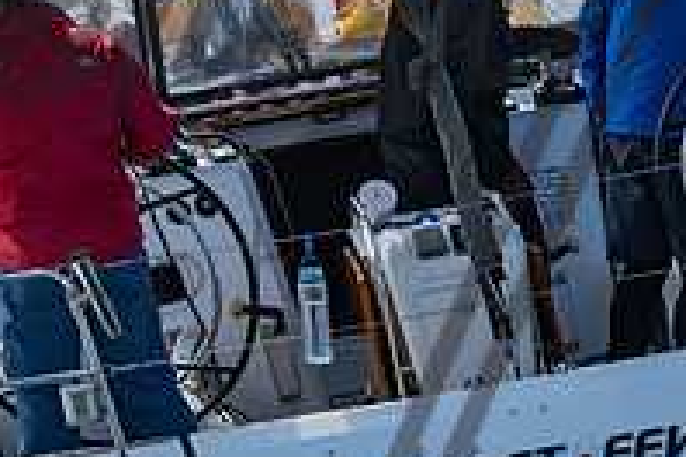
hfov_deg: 5.8
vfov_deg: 3.8
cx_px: 216
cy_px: 12
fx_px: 6802
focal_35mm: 357
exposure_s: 1/1250
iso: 200
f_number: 6.3
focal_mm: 120
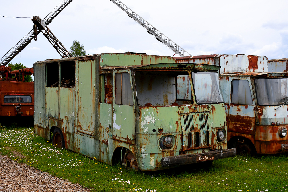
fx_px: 320
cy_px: 96
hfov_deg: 48.5
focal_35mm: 40
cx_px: 144
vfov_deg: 33.4
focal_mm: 27
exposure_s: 1/640
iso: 200
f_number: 6.3
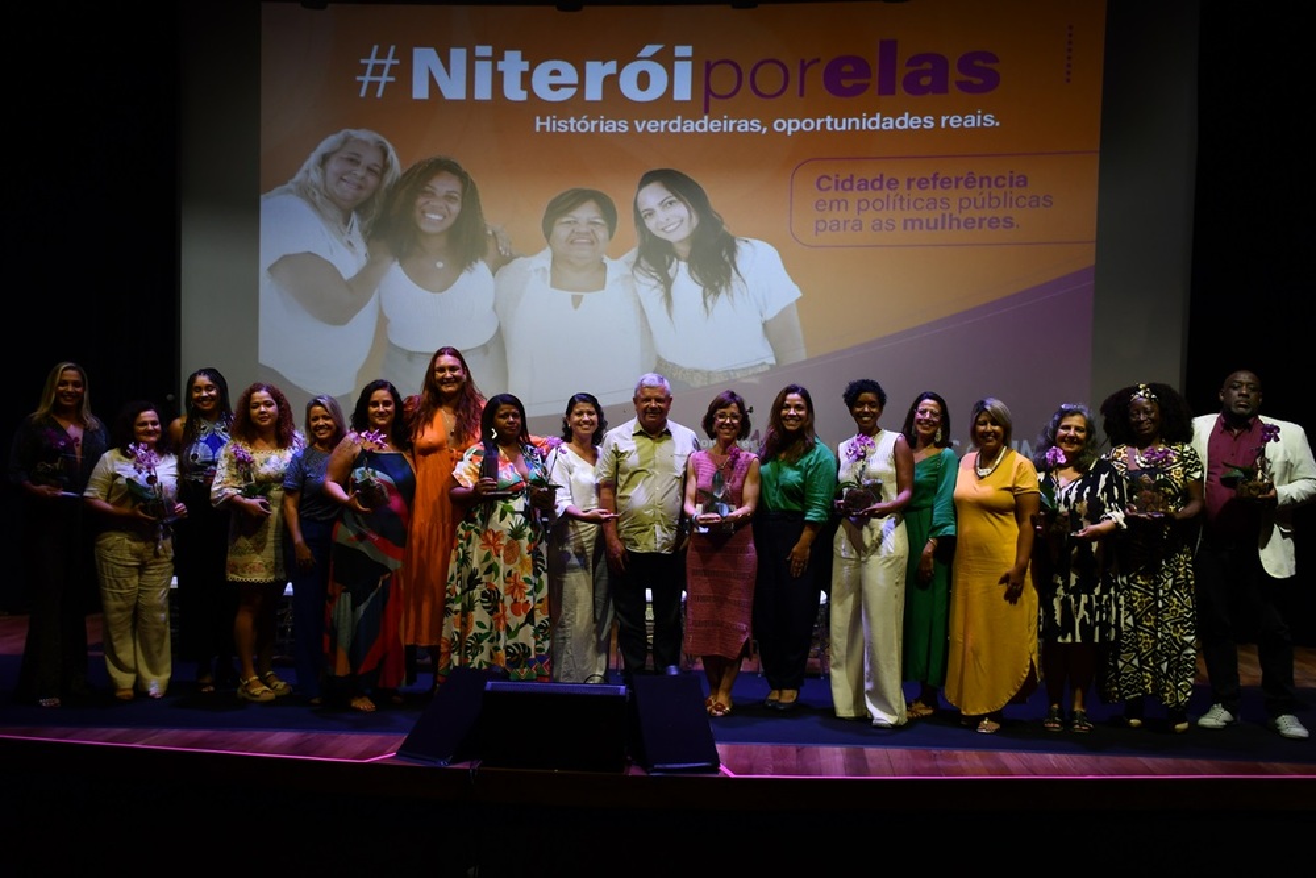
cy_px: 439
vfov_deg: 36.9
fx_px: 1316
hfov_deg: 53.1
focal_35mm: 36
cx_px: 658
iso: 560
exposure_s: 1/60
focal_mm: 24
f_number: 5.6
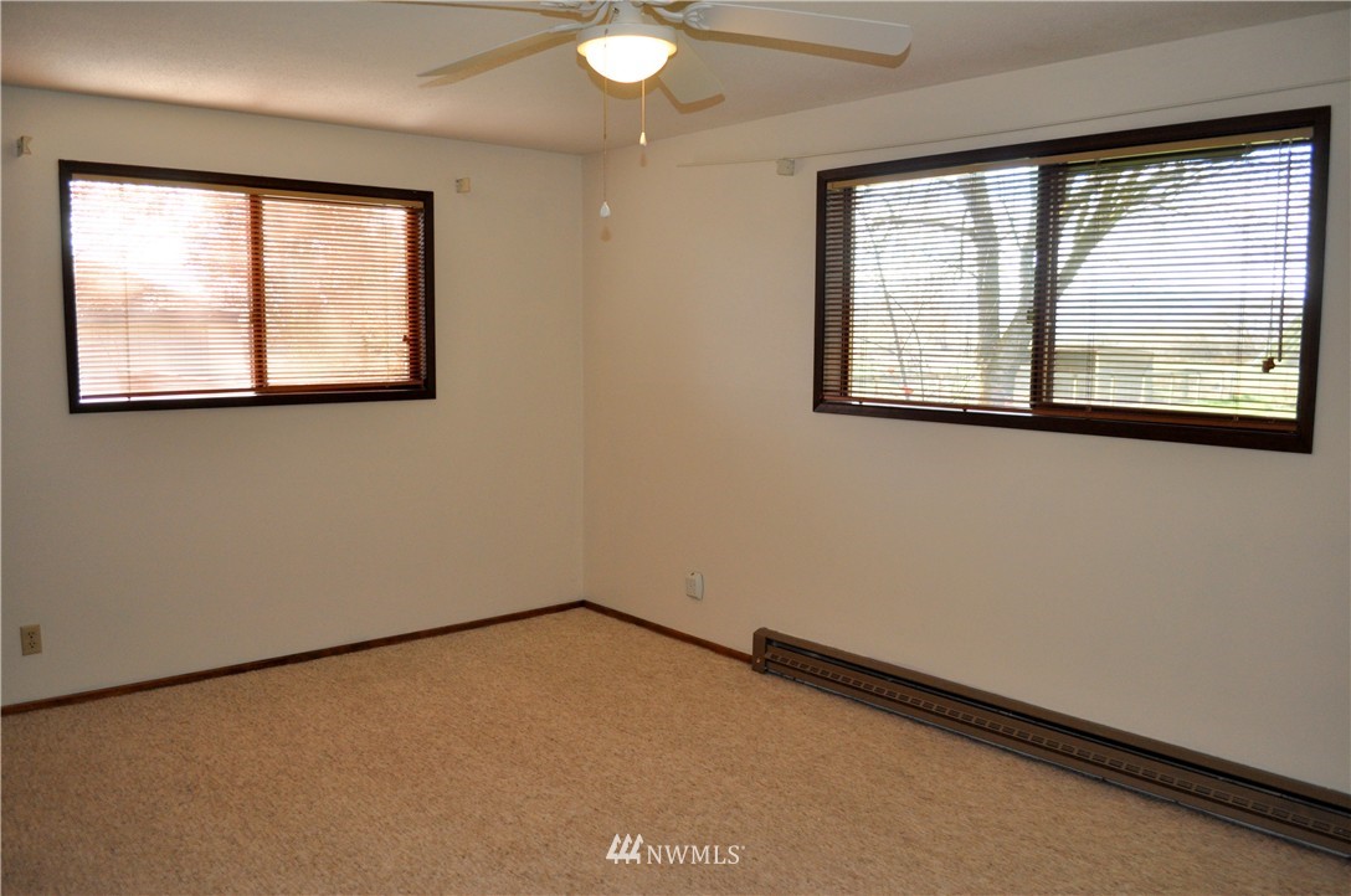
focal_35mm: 27
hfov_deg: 67.5
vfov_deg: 47.8
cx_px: 676
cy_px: 448
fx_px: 1012
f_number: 3.5
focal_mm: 18
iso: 640
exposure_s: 1/125
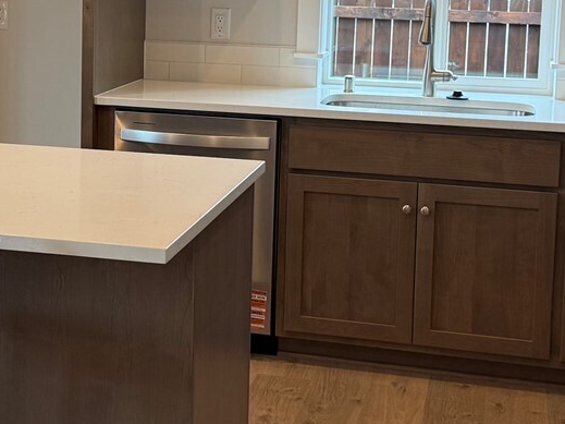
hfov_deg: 26.1
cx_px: 171
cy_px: 90
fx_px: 1208
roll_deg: -1.6
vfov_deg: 19.7
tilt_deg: -5.5
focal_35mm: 74
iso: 200
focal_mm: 6.76
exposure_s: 1/157
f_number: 1.78
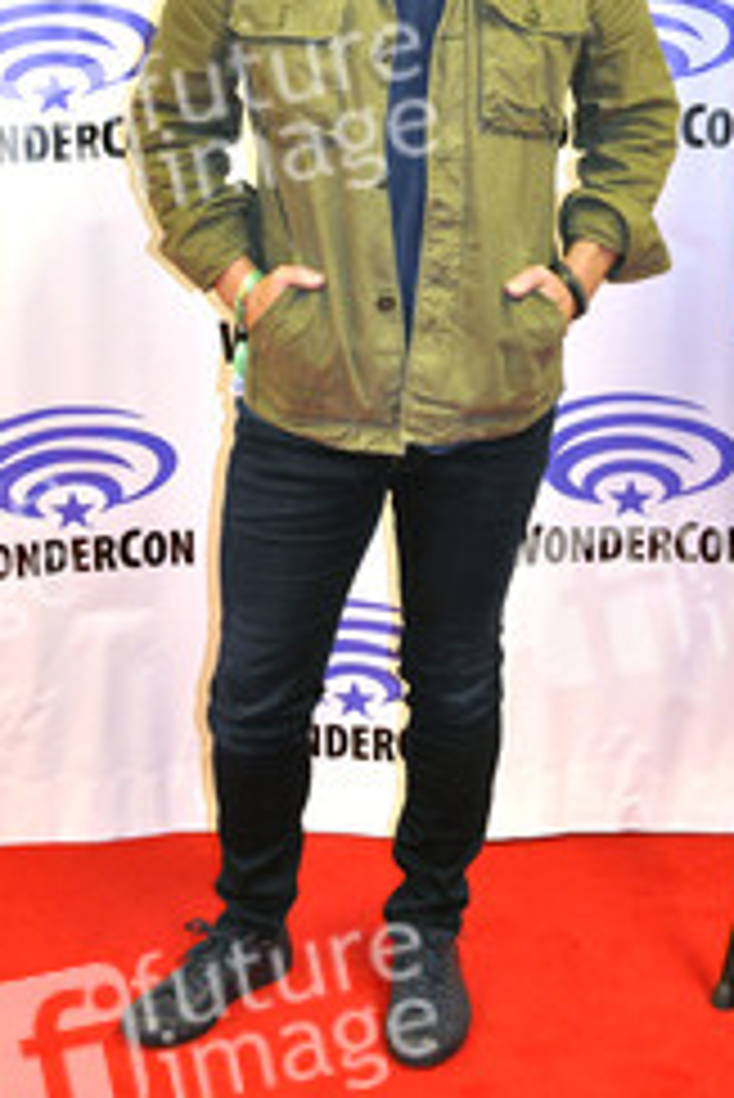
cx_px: 340
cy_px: 356
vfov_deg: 33.6
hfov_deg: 23.0
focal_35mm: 59
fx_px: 1802
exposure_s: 1/60
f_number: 4.5
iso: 1000
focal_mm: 24
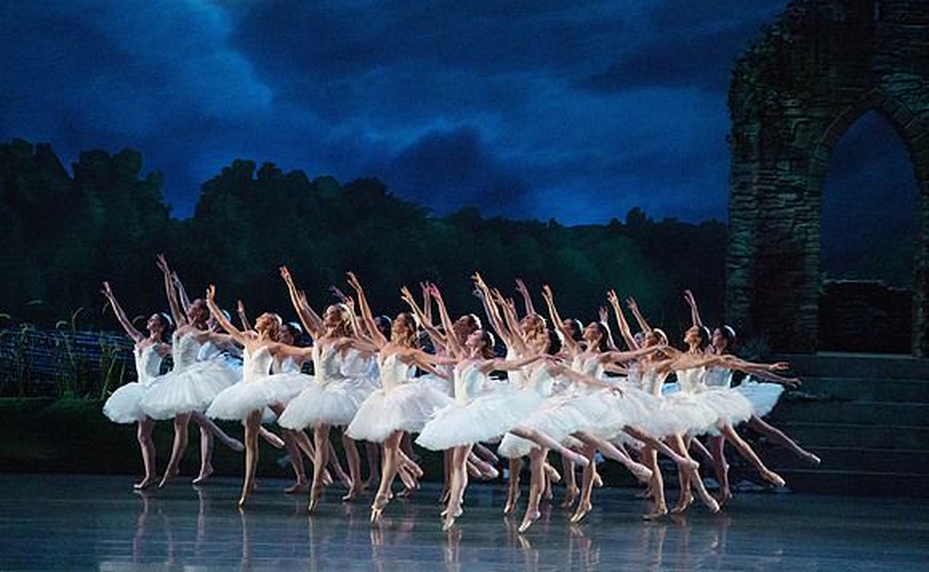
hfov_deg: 11.5
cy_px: 308
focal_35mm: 184
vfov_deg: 7.1
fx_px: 4632
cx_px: 465
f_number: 5.6
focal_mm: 179
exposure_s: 1/250
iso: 8000
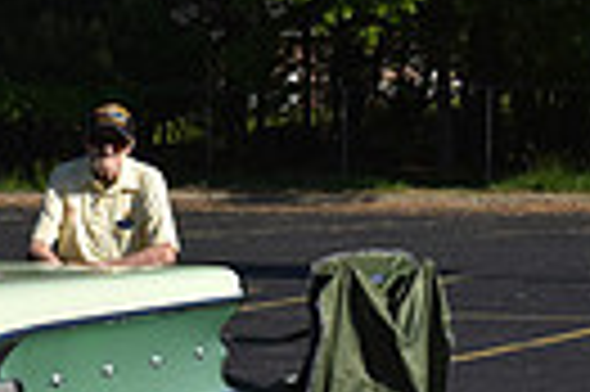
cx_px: -419
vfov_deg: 6.0
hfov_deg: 8.8
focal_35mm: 226
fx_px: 3699
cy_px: 475
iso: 250
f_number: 8
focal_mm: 34
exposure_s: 1/250
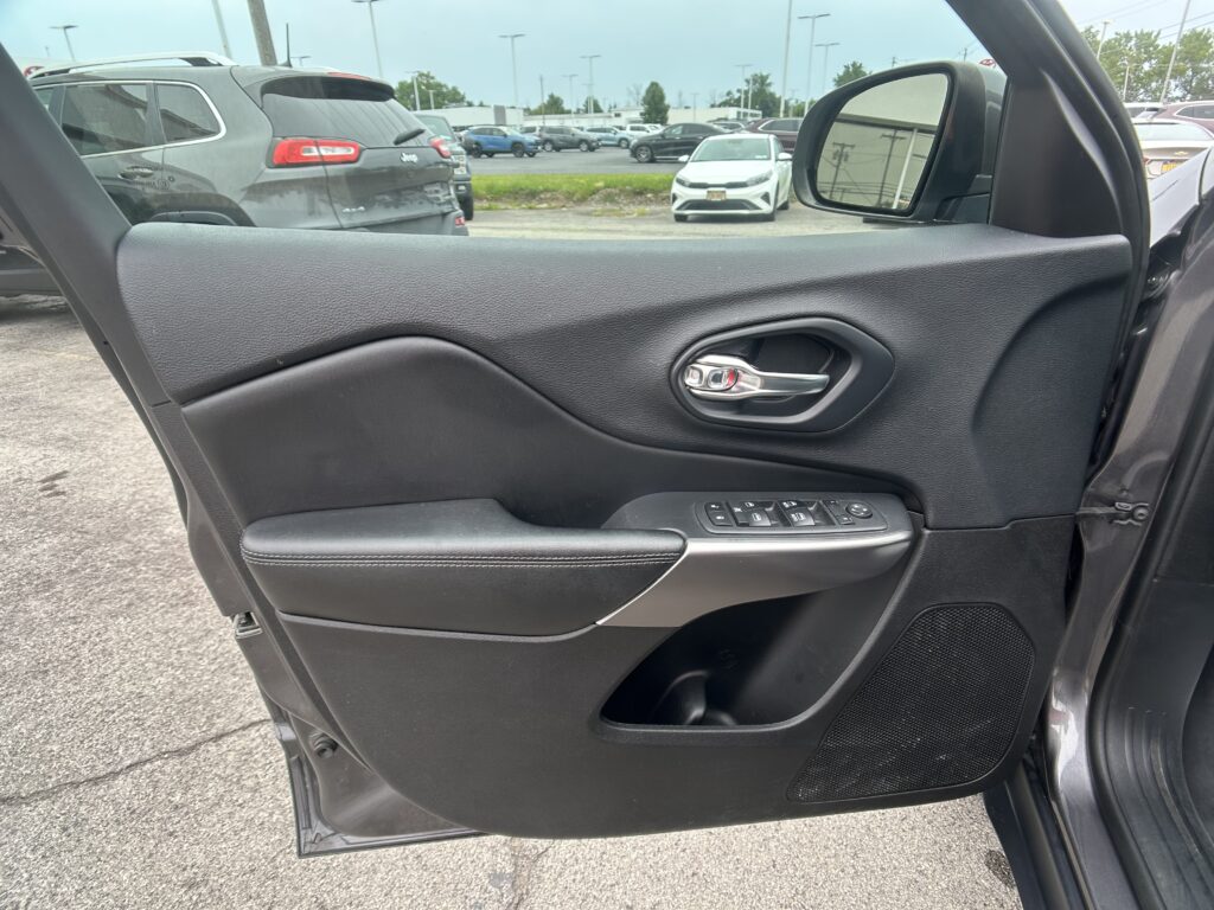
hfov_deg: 67.3
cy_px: 455
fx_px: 912
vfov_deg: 53.1
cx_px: 607
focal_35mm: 26
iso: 40
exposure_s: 1/249
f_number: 1.5
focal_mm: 5.7
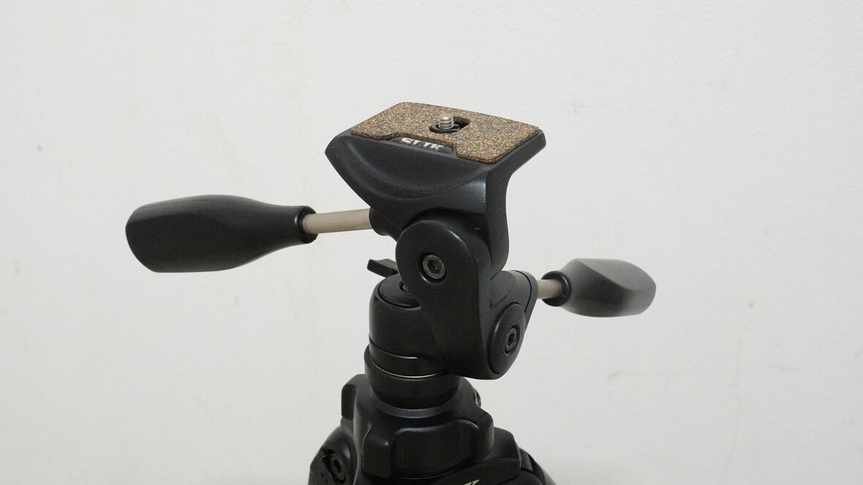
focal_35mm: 49
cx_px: 433
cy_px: 279
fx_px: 1121
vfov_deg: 24.4
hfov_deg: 42.1
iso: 5000
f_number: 5.6
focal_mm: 17.19
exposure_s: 1/50
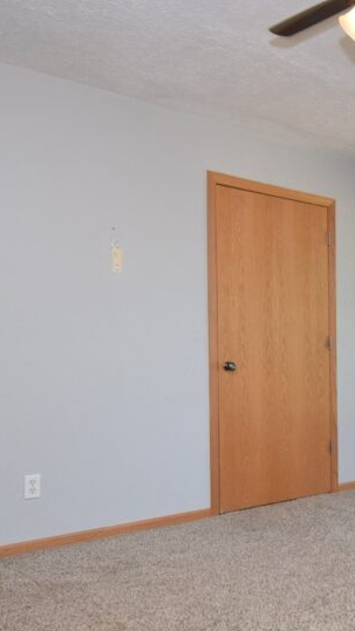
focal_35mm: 35
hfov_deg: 32.0
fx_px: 586
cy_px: 366
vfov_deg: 56.4
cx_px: 325
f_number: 5.6
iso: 400
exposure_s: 1/125
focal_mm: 10
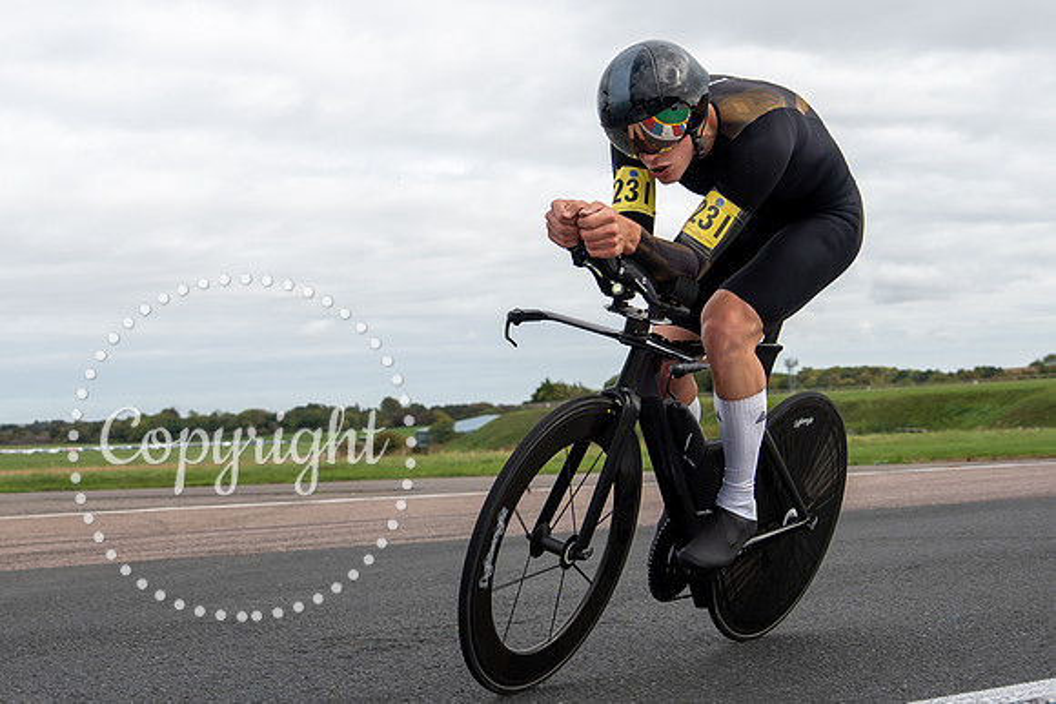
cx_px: 476
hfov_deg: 31.5
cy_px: 440
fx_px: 1870
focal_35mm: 64
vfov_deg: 21.3
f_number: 3.5
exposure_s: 1/1000
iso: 100
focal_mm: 28
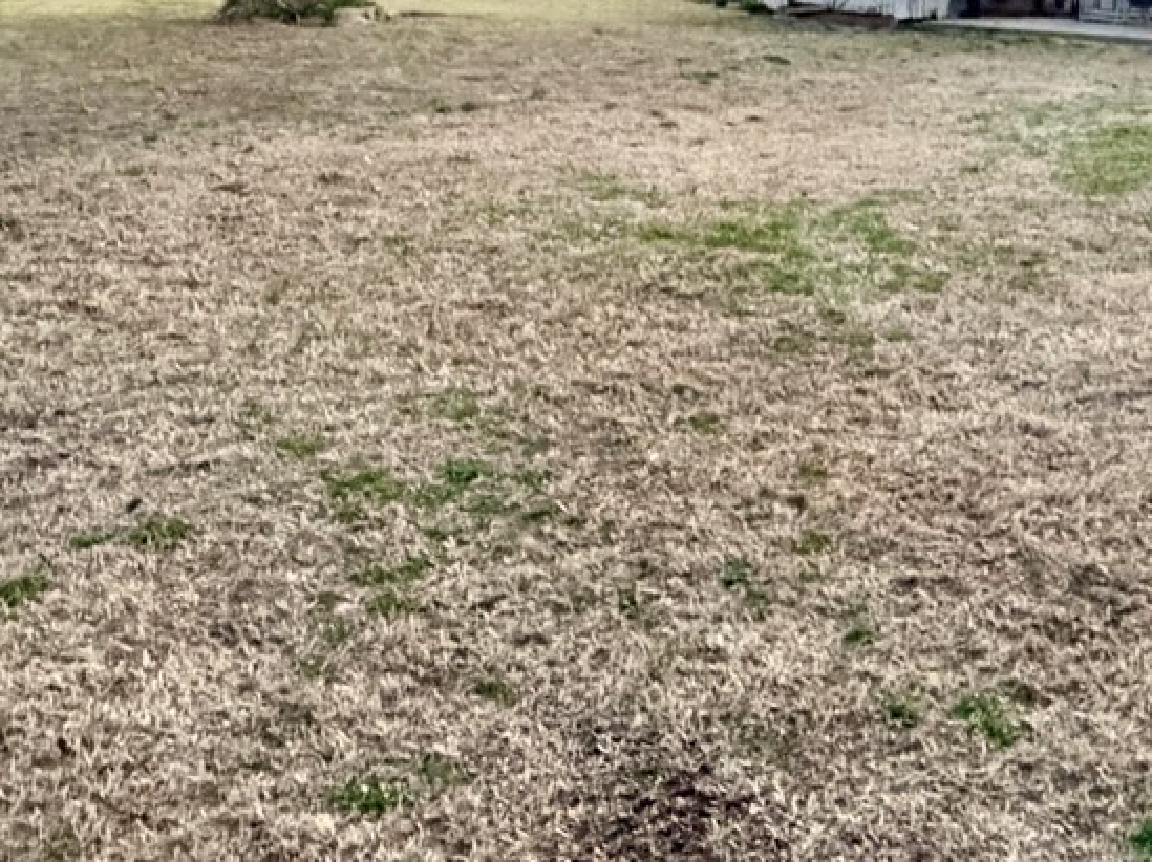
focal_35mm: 49
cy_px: 90
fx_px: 1630
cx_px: 913
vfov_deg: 28.5
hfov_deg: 37.6
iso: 1250
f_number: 2.2
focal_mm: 2.22
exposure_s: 1/60
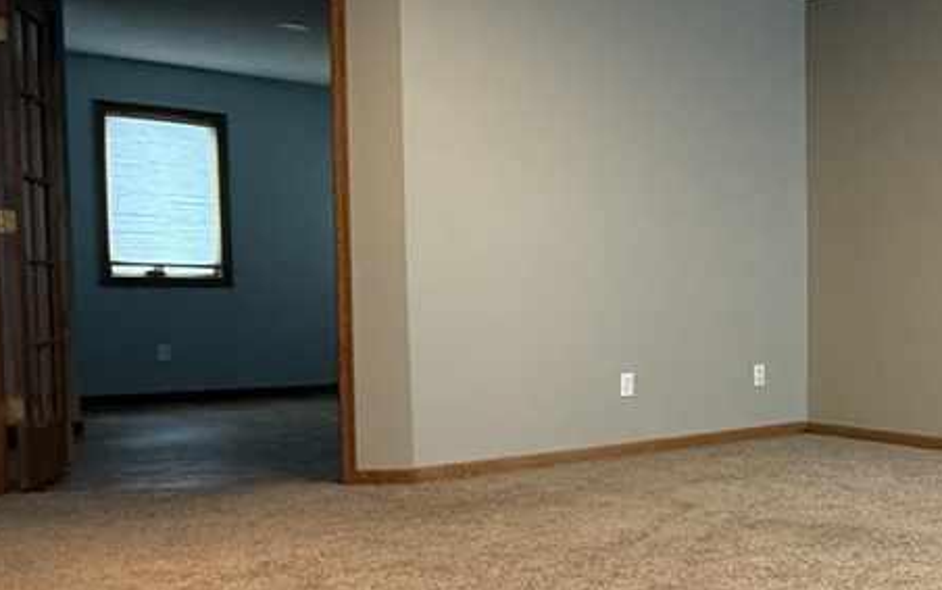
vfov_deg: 30.5
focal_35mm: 42
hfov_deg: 40.8
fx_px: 1079
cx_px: 955
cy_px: 361
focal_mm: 2.22
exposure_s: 1/60
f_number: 2.2
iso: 250
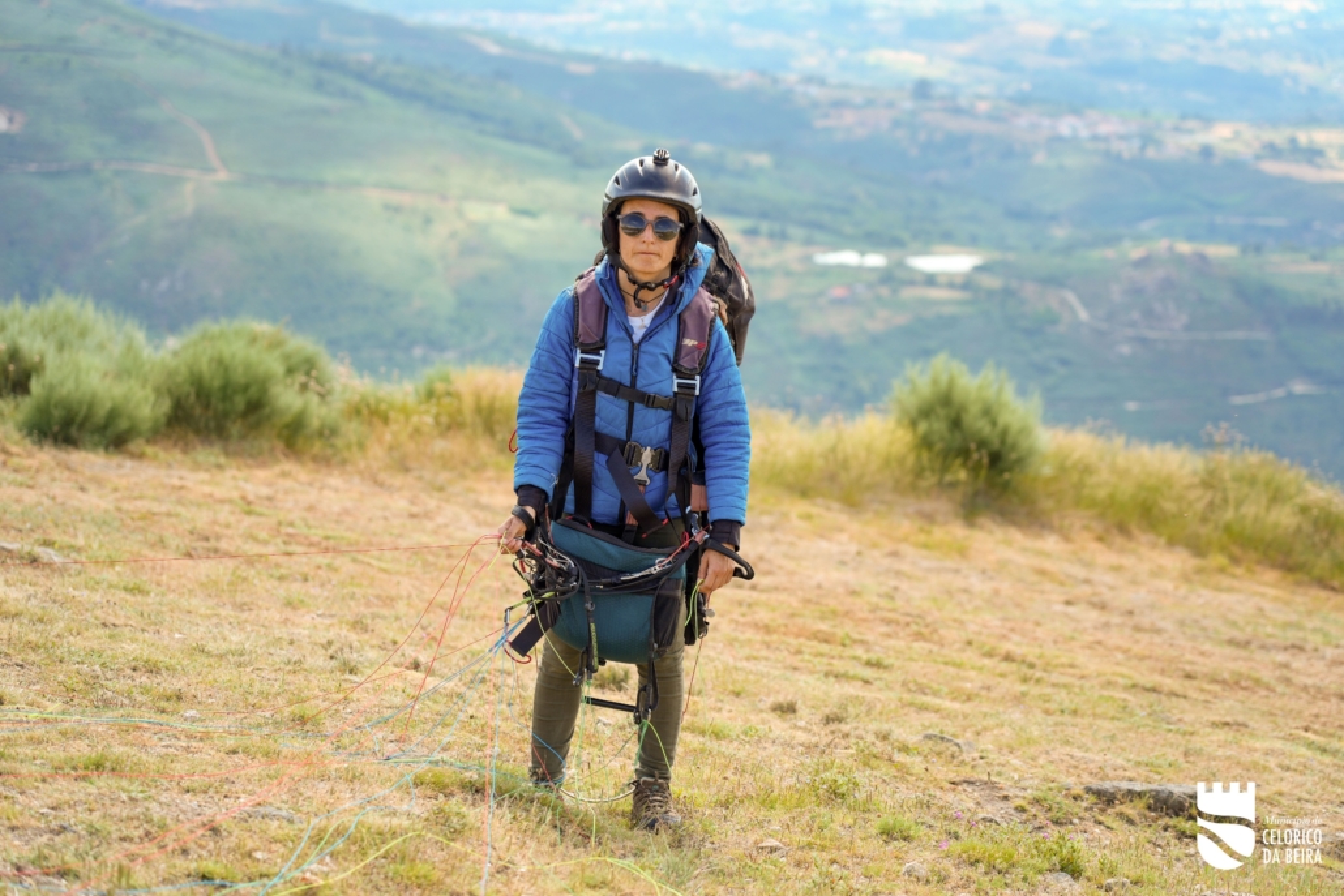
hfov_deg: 19.5
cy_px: 448
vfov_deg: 13.0
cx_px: 672
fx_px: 3920
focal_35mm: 105
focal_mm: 105
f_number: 4.5
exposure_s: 1/320
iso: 100
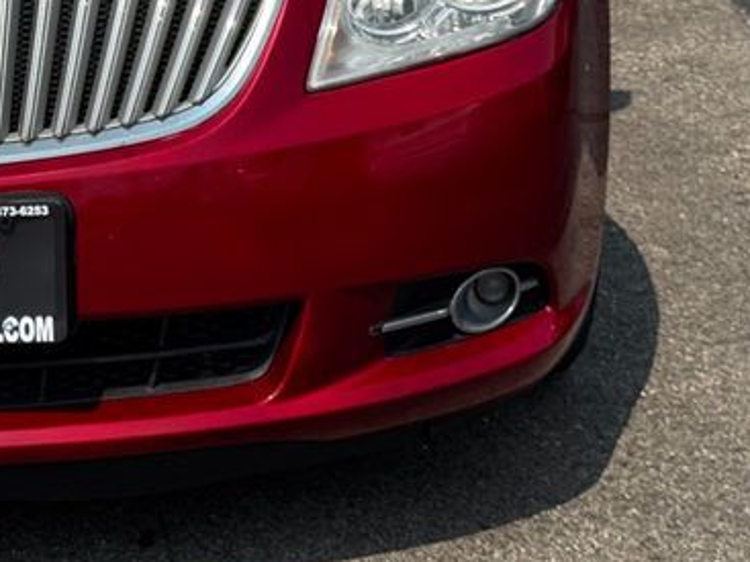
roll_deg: +1.5
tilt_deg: -13.0
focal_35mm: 134
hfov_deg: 14.4
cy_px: -72
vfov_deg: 10.9
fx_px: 2902
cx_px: -74
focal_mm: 6.76
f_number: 1.78
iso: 64
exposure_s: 1/3817
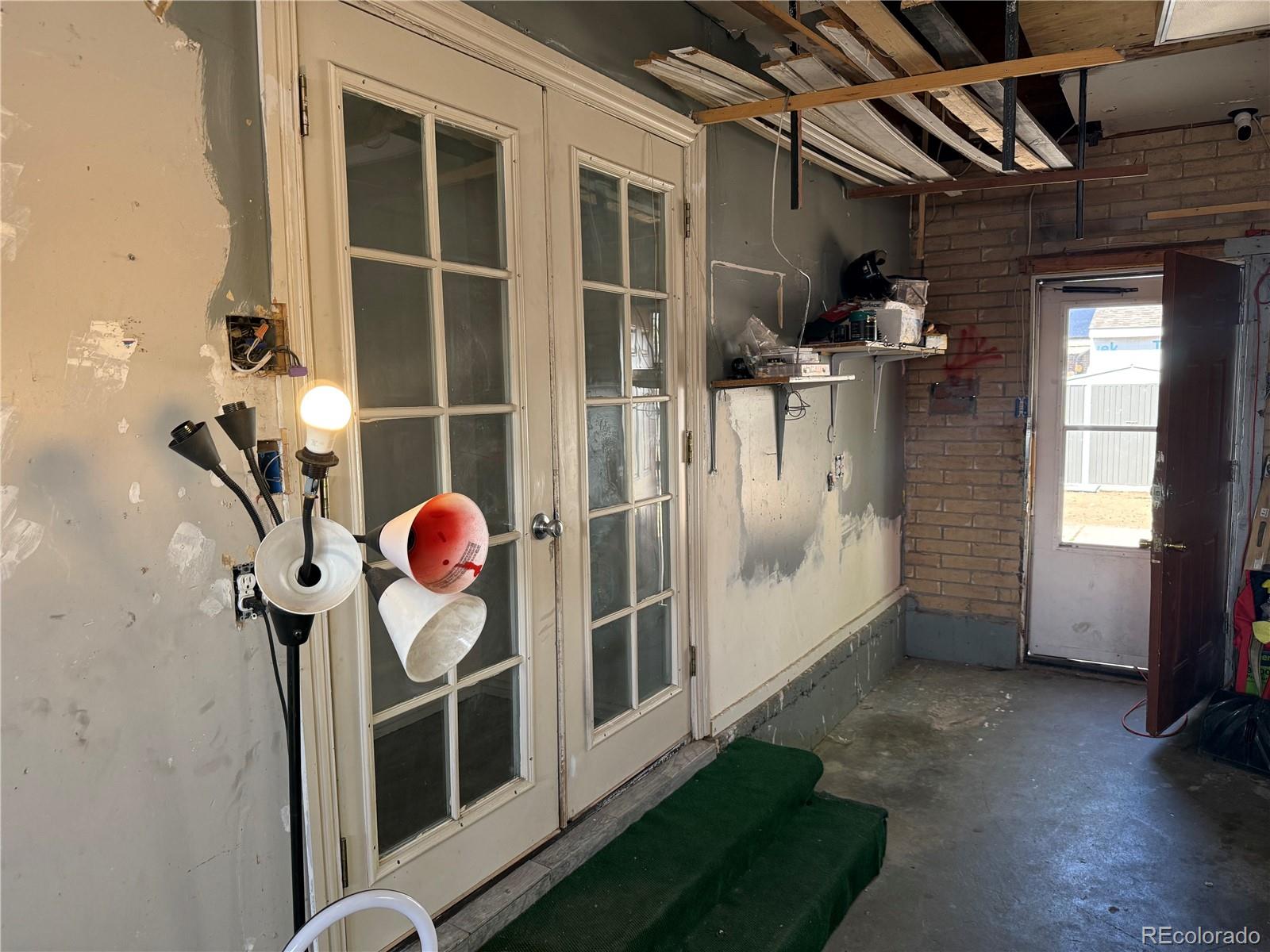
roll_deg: +0.9
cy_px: 476
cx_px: 635
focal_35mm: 24
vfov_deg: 56.8
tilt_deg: -6.1
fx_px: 881
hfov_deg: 71.6
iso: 200
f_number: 1.78
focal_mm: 6.76
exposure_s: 1/193
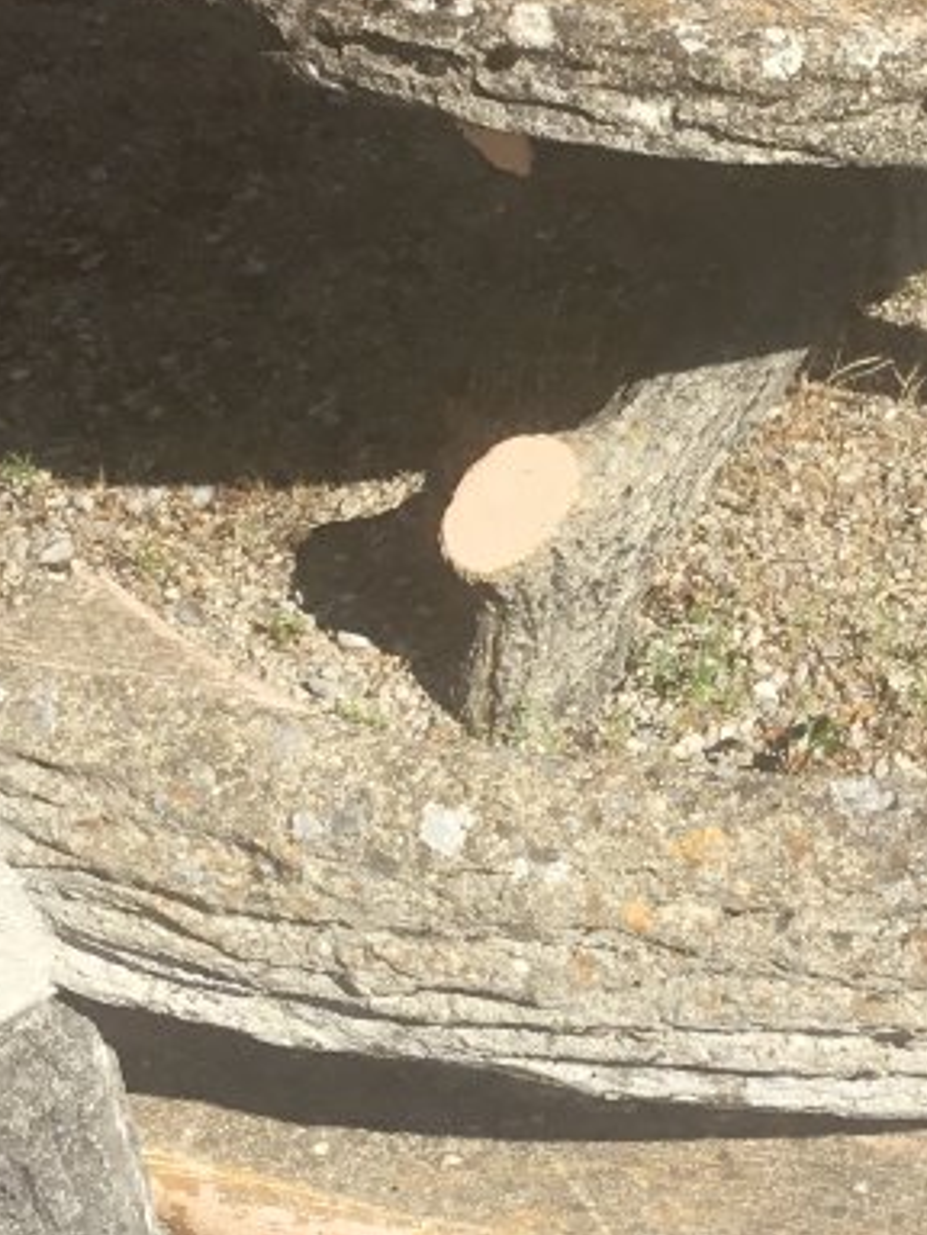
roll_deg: -1.1
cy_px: 598
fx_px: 3463
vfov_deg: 20.2
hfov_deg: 15.1
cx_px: 779
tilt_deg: -34.5
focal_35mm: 97
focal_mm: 3.3
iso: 25
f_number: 2.4
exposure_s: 1/1116
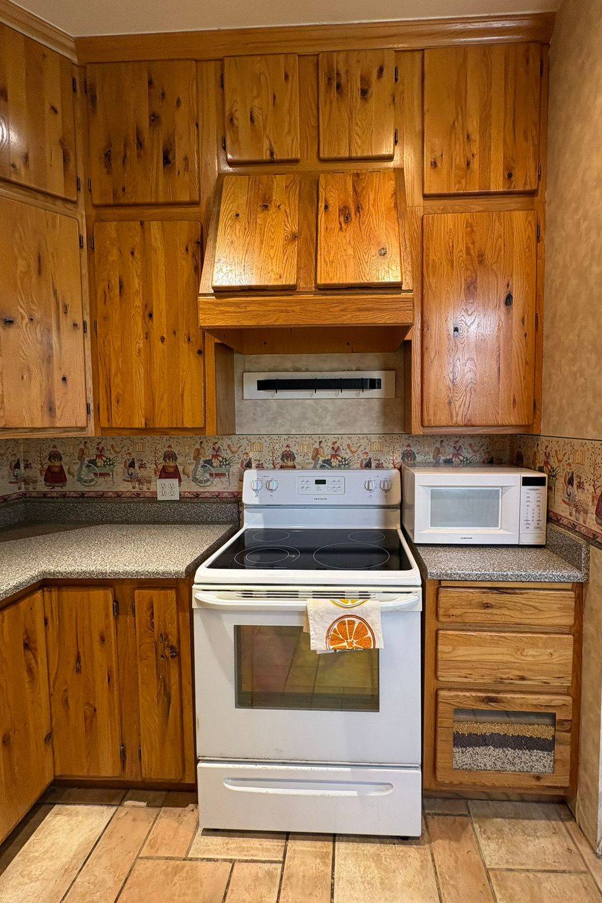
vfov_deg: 100.4
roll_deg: +0.9
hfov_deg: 77.0
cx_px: 335
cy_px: 441
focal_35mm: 15
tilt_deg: -4.2
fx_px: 376
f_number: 2.2
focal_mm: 2.22
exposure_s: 1/60
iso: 200
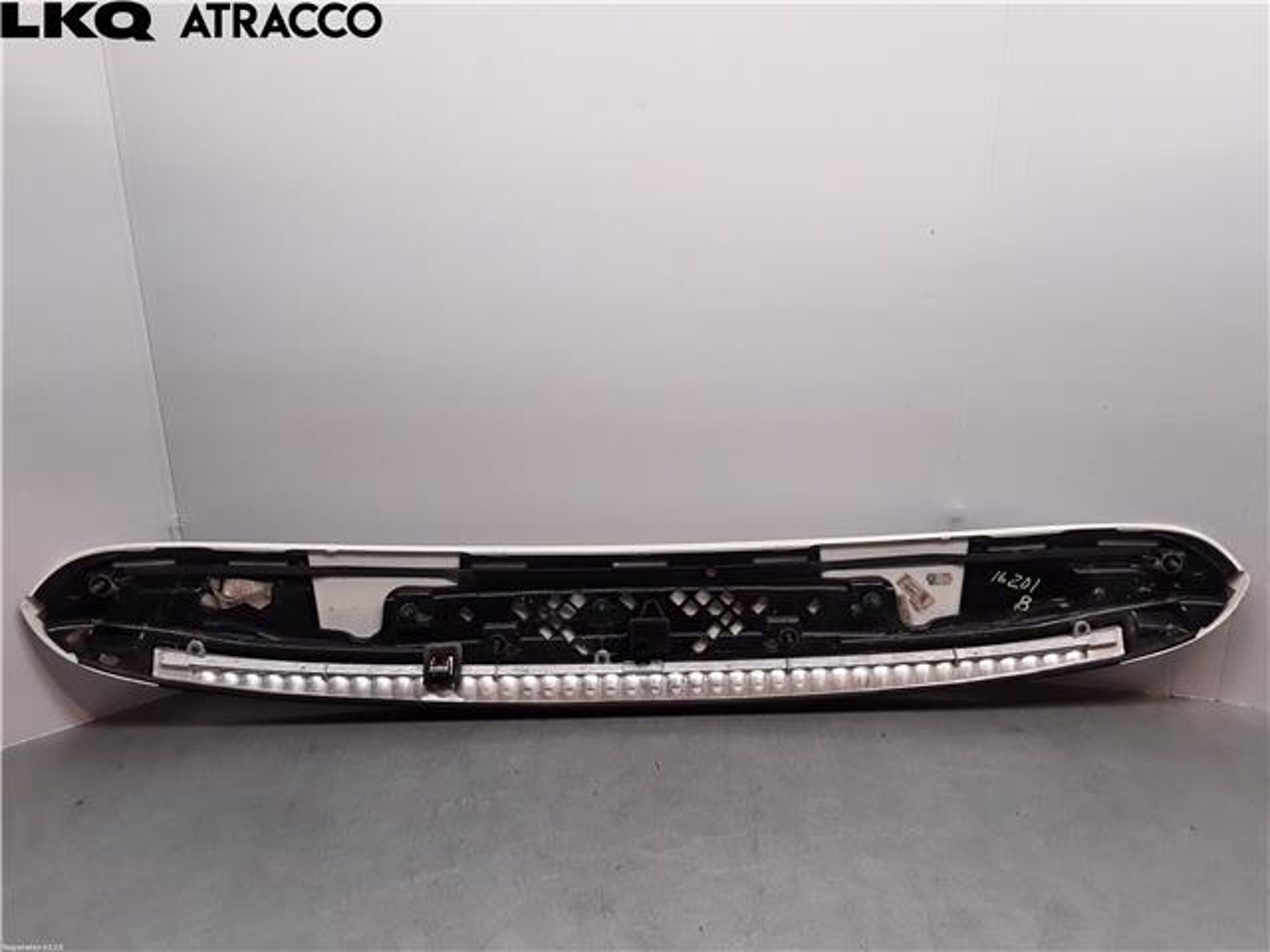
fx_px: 1027
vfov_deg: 49.7
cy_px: 476
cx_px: 635
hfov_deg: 63.4
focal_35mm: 28
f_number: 1.9
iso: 100
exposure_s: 1/184
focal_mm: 2.91
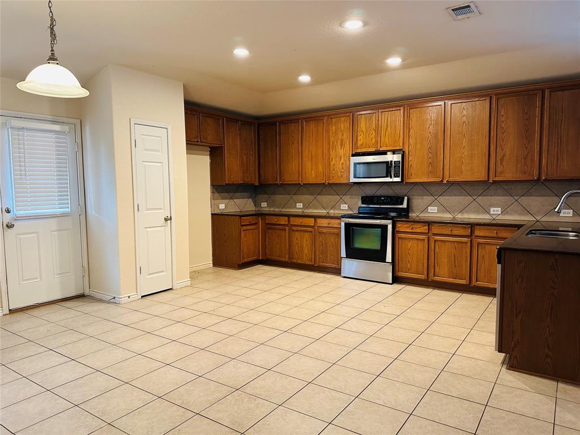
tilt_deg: -4.6
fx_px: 402
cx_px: 290
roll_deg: +0.2
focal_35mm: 24
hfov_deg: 71.6
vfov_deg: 56.8
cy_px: 218
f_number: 1.78
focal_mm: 6.86
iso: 320
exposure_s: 1/60
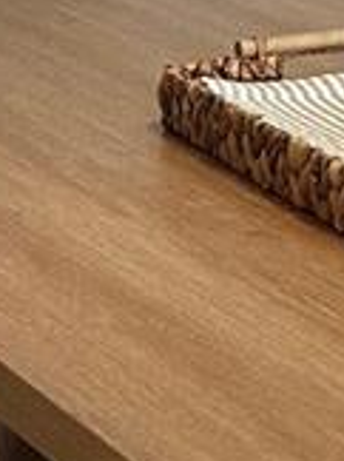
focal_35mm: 193
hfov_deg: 7.7
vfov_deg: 10.2
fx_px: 2564
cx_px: 287
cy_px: 410
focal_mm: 5.7
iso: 125
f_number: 1.5
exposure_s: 1/120
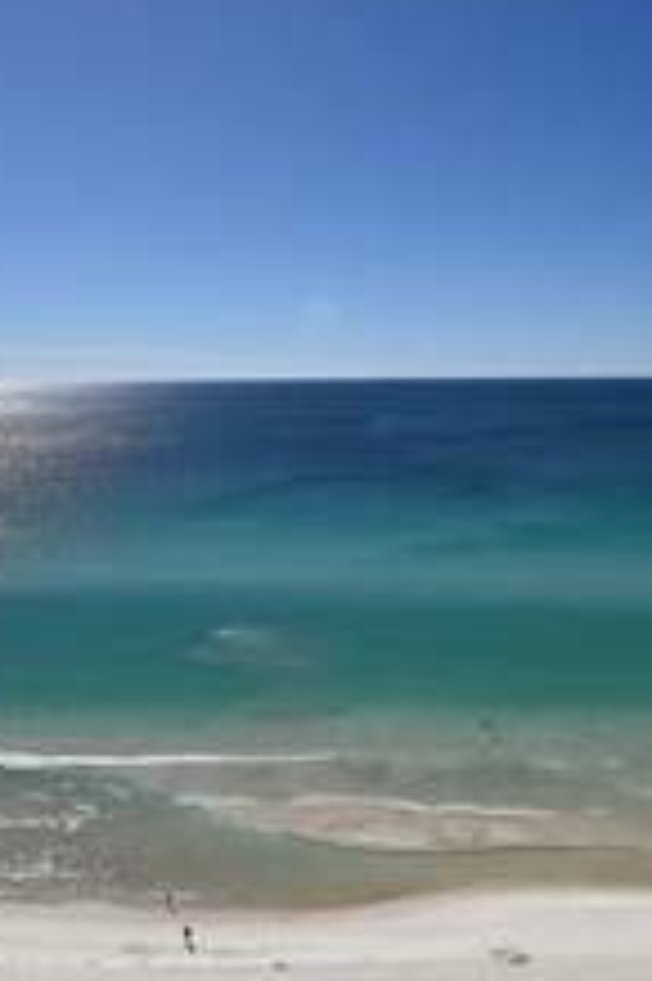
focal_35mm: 33
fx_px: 898
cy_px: 448
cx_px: 436
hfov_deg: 39.4
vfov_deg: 57.2
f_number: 9
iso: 100
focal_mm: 10
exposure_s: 1/640
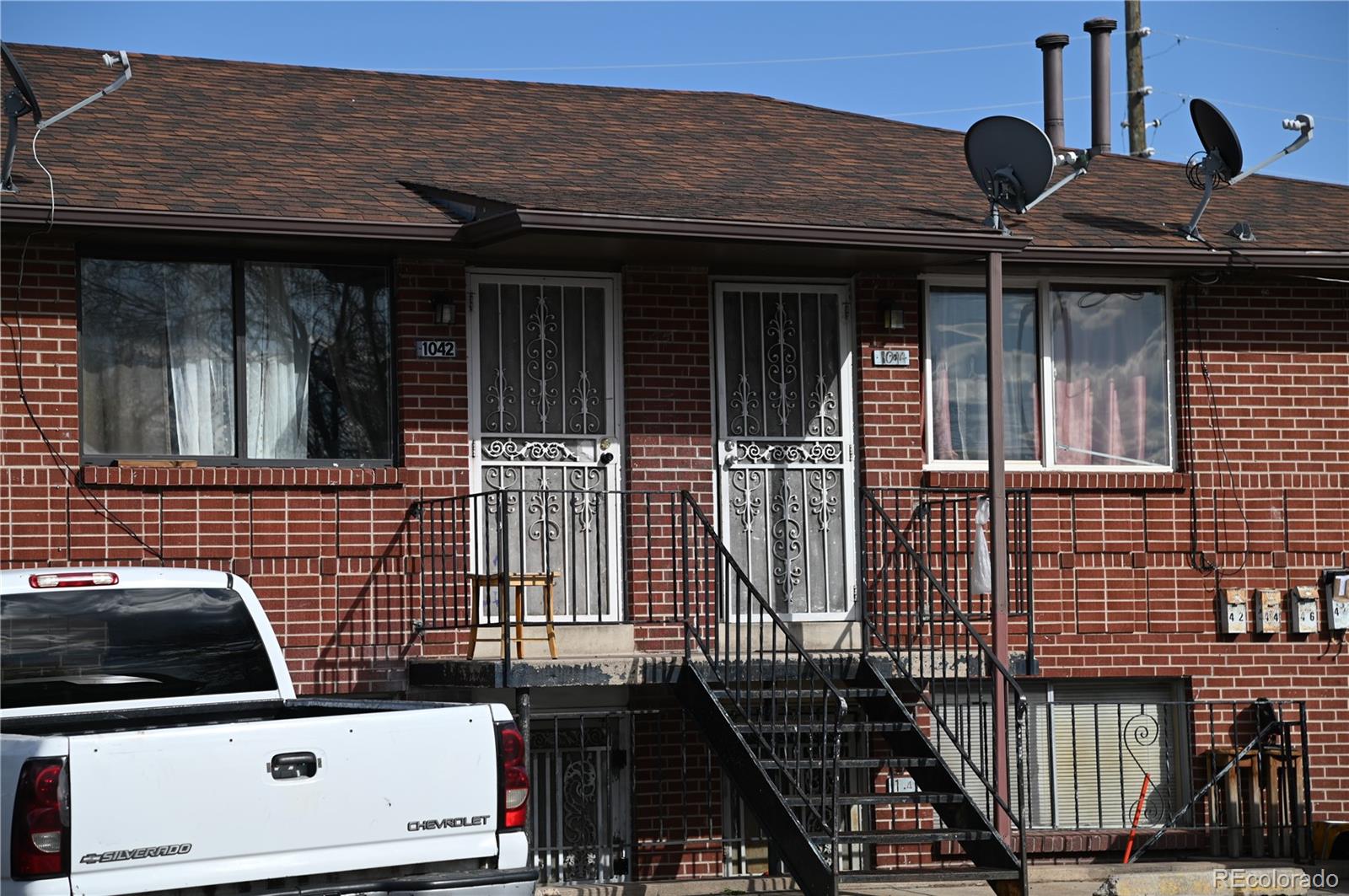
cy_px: 448
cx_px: 674
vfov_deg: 13.9
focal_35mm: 98
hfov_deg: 20.8
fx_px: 3668
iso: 100
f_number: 6.3
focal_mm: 98
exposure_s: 1/640
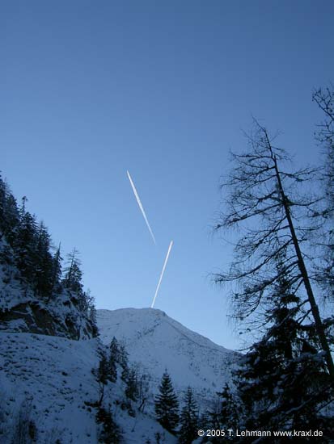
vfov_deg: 47.8
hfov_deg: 36.8
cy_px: 222
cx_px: 167
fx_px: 501
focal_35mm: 39
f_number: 4.7
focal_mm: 8
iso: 100
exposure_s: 1/200
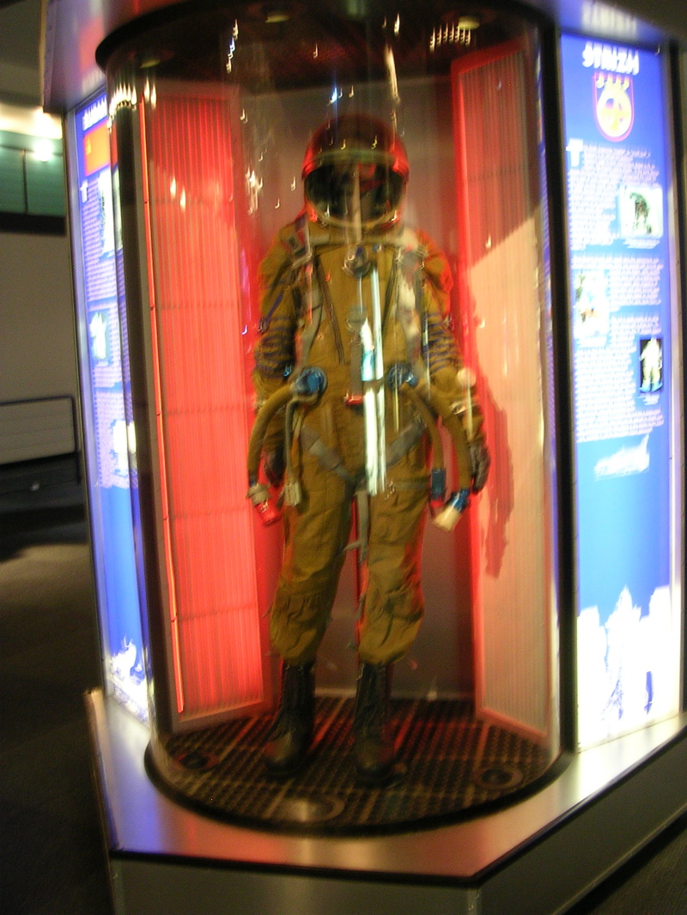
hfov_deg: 37.7
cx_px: 344
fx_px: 1005
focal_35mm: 38
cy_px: 458
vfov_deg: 49.0
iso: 100
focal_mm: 5.8
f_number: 2.8
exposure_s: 1/2.6
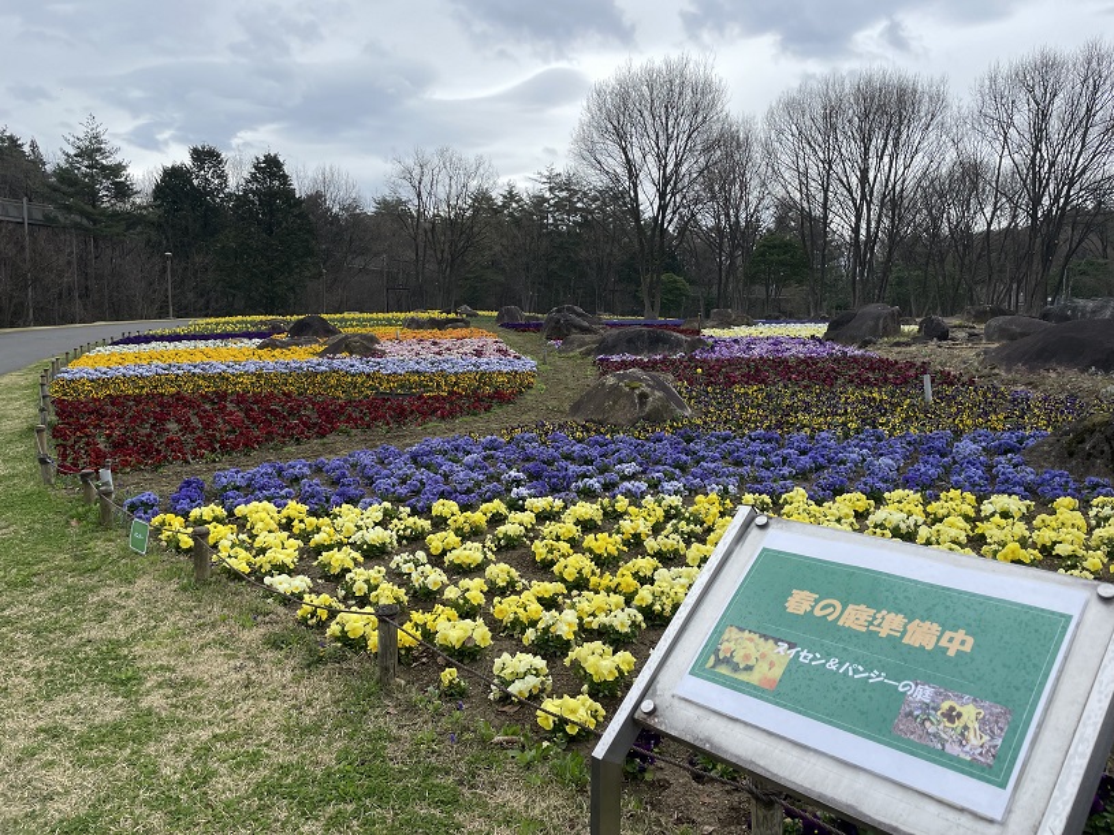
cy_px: 418
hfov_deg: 67.3
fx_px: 837
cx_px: 557
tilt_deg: -7.8
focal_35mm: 26
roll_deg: -2.2
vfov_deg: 53.1
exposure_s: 1/1770
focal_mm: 4.2
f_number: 1.6
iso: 32
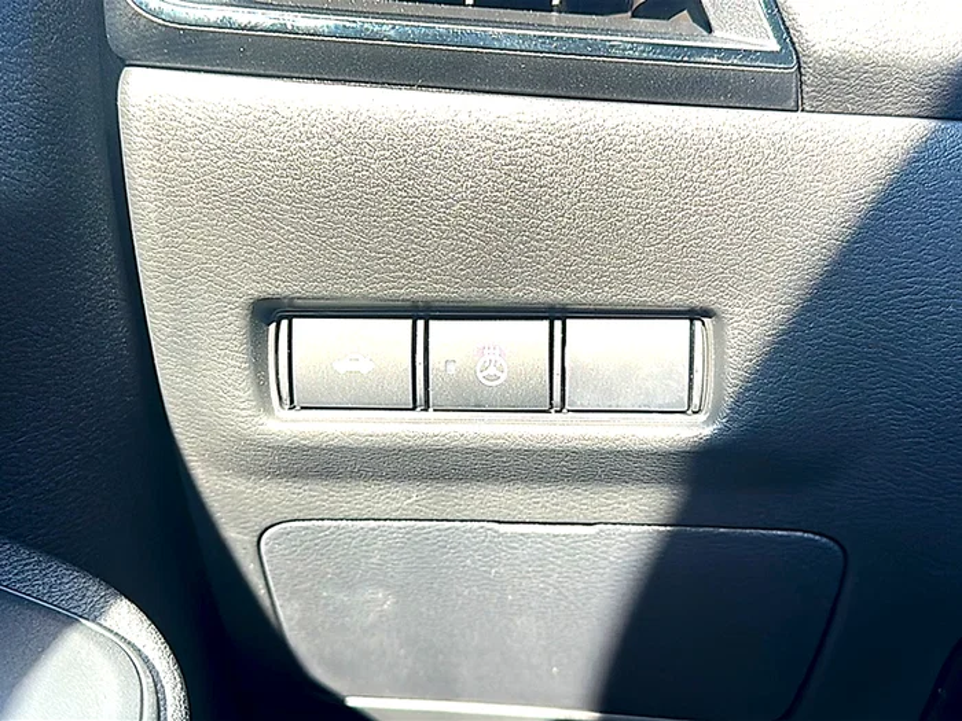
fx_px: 1056
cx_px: 481
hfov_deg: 49.0
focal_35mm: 38
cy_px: 360
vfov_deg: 37.7
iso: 64
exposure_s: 1/143
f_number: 1.78
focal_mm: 6.86
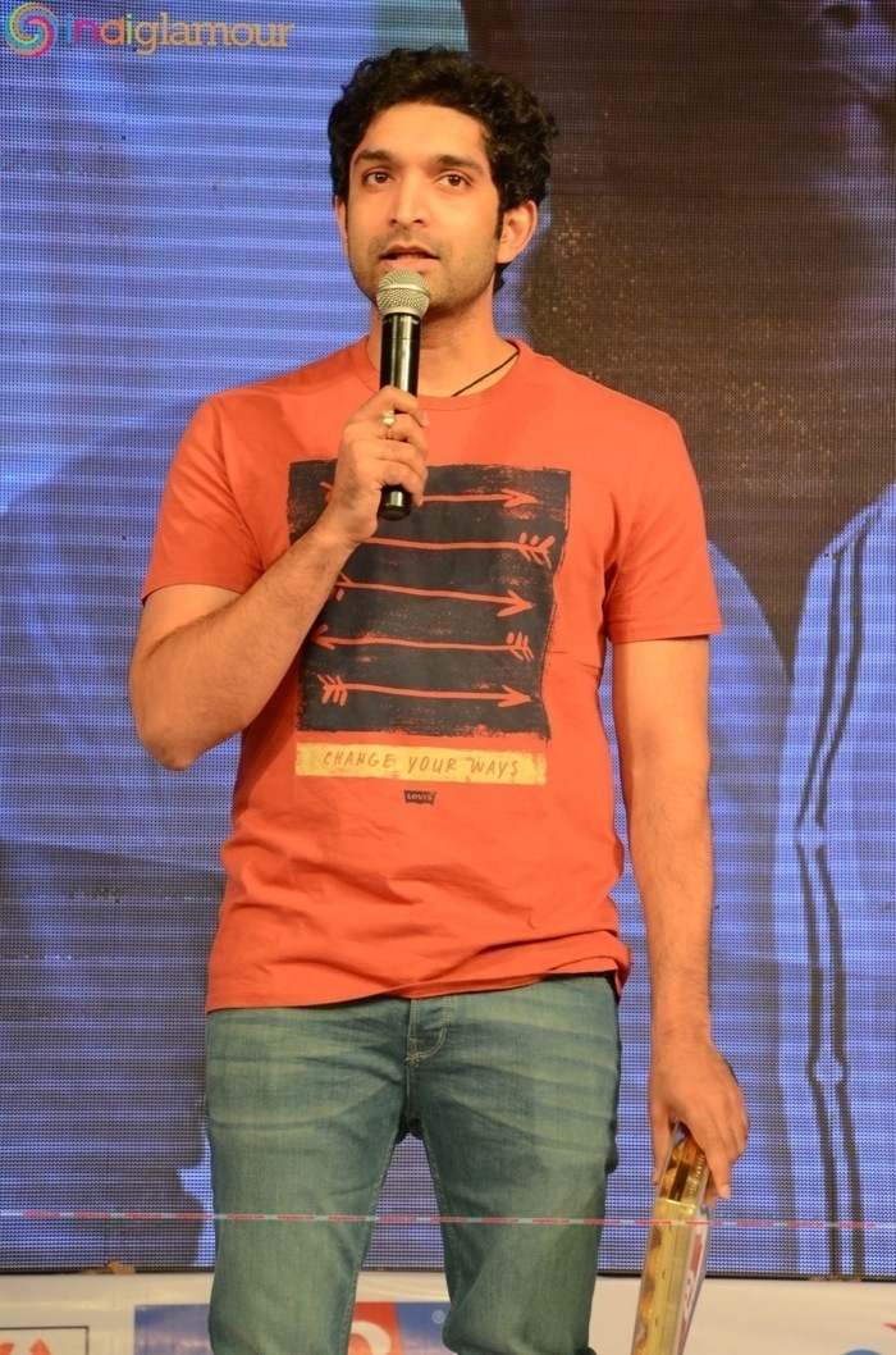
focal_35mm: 135
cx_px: 448
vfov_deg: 15.2
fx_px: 5066
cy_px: 678
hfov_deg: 10.1
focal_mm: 90
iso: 1000
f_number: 7.1
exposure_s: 1/125
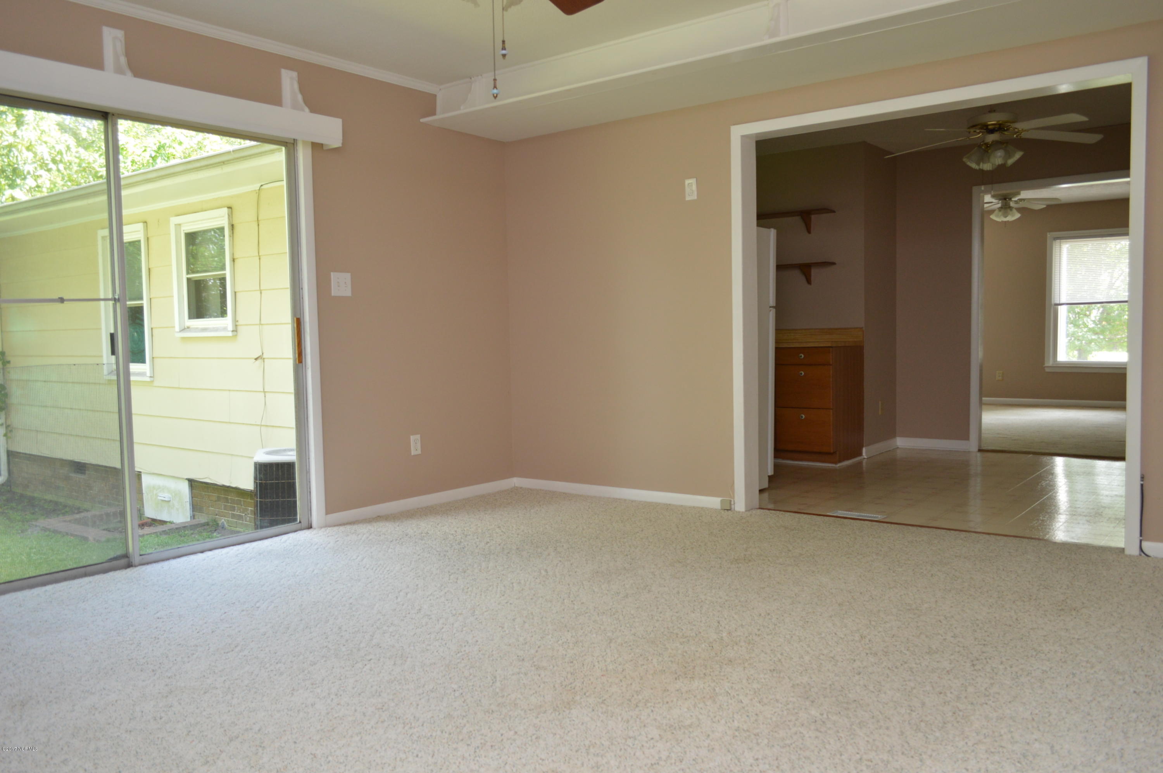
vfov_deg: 47.8
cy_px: 386
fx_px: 871
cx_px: 582
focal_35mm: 27
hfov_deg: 67.4
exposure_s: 1/80
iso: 400
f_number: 4.5
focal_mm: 18
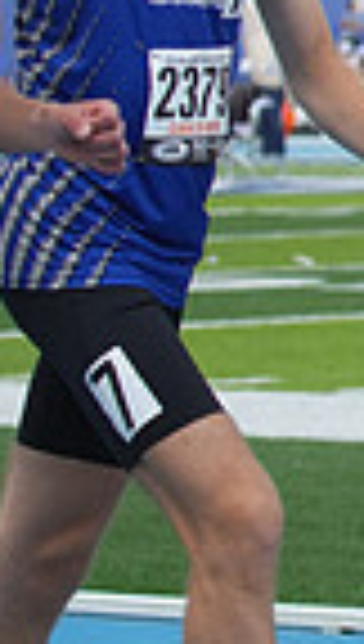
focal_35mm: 424
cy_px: 83
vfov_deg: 5.1
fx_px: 7237
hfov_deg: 2.8
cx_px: 1249
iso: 400
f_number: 5.6
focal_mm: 100
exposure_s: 1/1600
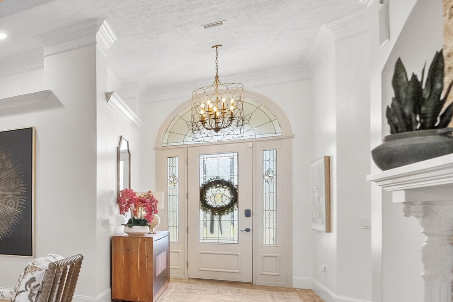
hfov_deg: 40.5
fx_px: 378
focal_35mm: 30
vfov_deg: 41.1
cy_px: 256
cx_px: -103
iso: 1000
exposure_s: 1/15
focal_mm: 12
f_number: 7.1
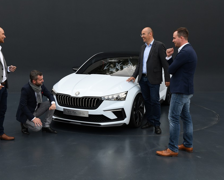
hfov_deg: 40.2
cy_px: 89
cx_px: 97
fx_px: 305
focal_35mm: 46
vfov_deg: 32.8
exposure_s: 1/320
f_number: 7.1
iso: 800
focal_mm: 40
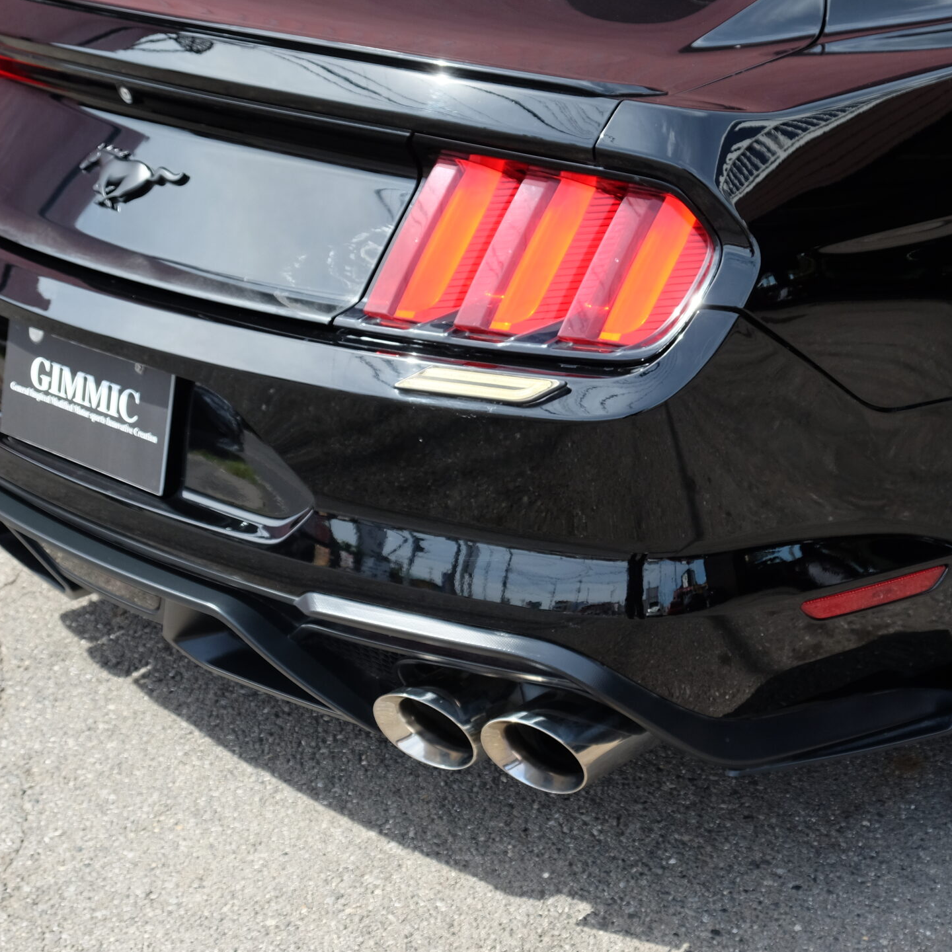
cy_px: 452
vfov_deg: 25.4
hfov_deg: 25.2
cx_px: 629
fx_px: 2116
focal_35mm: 68
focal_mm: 30.2
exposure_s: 1/350
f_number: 5.6
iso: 400
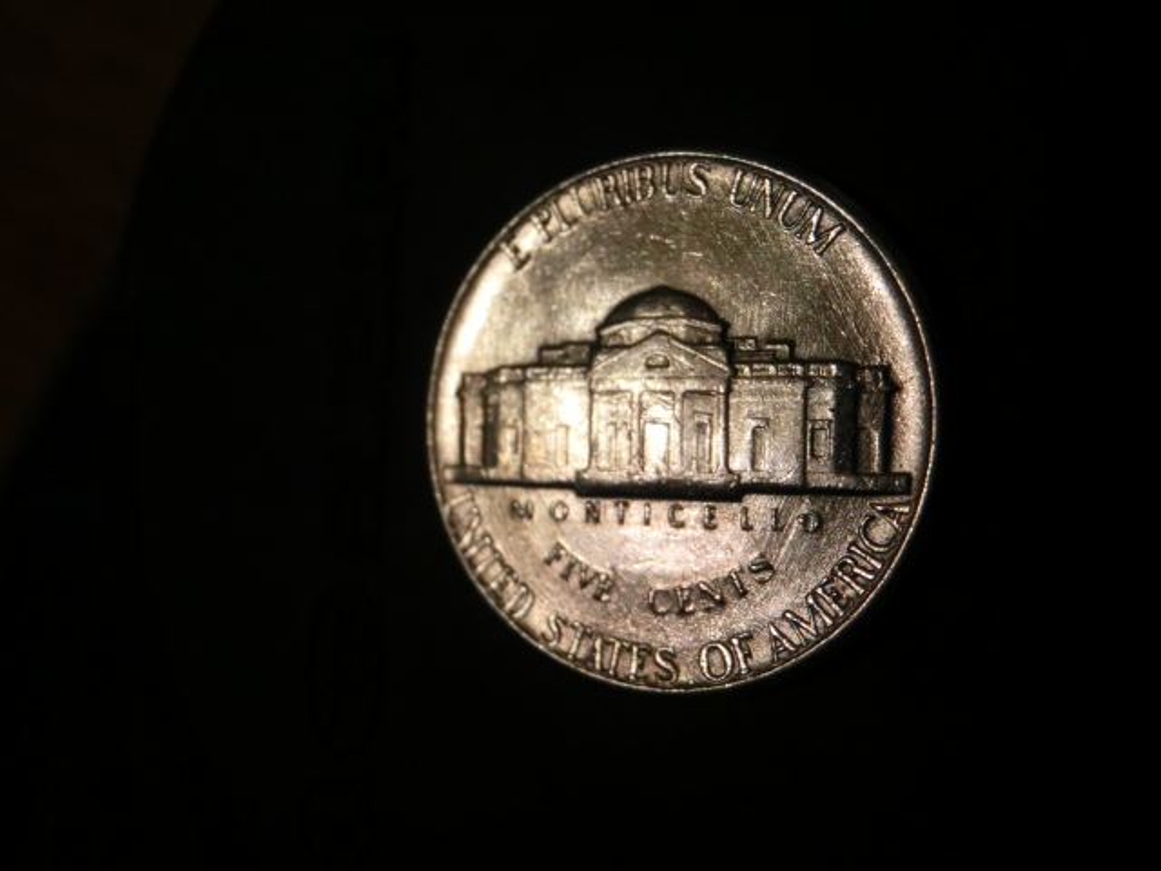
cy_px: 436
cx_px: 580
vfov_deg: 42.9
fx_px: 1107
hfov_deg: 55.4
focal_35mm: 33
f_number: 3.7
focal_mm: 5.93
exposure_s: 1/400
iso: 800
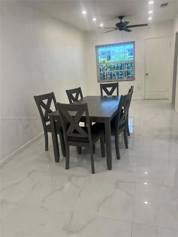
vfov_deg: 67.3
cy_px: 118
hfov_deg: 53.1
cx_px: 89
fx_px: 178
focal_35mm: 26
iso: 80
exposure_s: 1/120
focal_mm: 5.7
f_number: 1.5
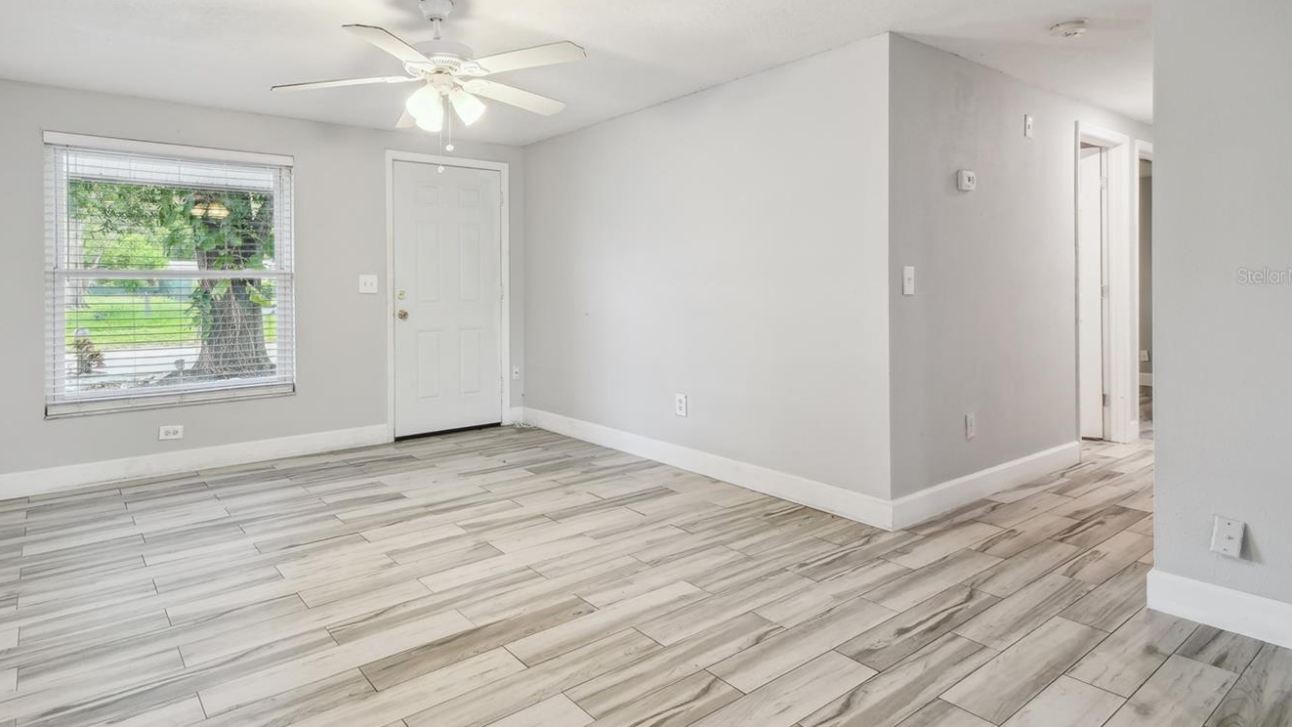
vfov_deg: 57.7
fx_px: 651
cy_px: 276
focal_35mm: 19
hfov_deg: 88.8
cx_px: 543
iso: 100
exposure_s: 1/2.5
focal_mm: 10
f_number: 7.1
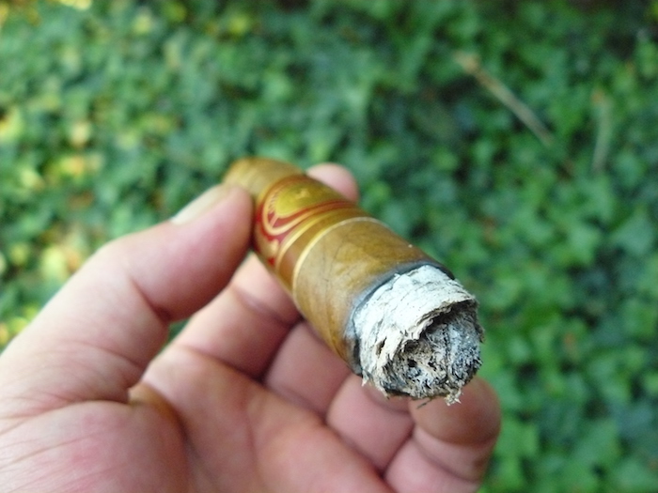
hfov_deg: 51.4
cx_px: 329
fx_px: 684
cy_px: 246
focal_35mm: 36
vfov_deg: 39.7
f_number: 2.8
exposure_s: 1/125
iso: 400
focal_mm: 6
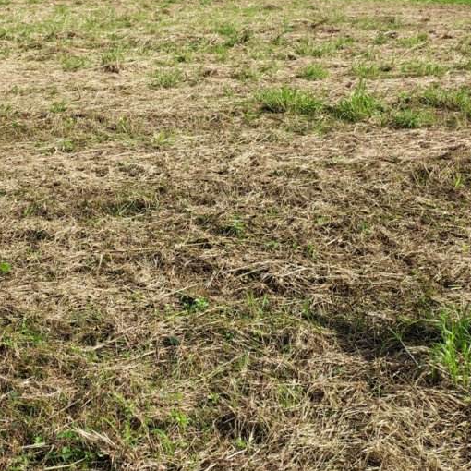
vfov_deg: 31.7
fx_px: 800
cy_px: 75
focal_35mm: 52
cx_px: 73
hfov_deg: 31.6
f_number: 1.7
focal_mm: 4.71
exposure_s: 1/1672
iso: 146
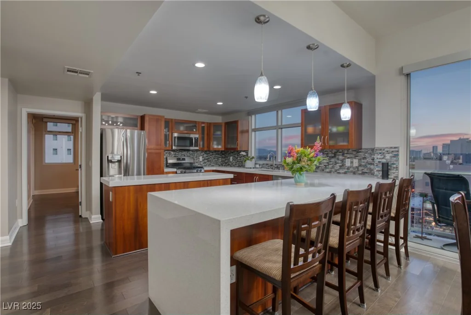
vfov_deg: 70.6
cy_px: 158
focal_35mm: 17
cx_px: 236
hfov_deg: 93.2
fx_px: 223
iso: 400
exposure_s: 1/5
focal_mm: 17
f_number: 7.1
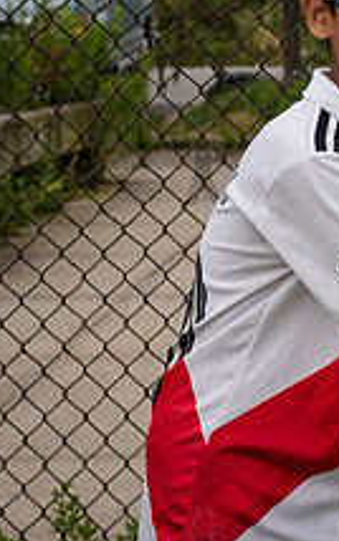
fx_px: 2037
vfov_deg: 15.1
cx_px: 693
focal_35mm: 138
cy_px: 154
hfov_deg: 8.9
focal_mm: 36
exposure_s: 1/1600
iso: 250
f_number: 4
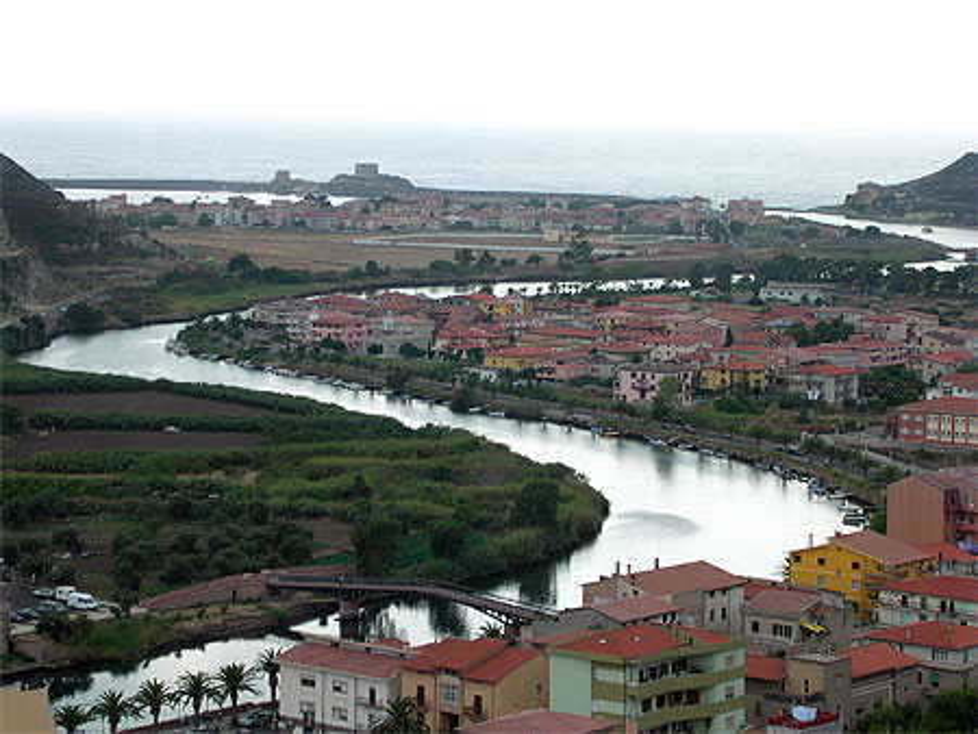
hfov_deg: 17.7
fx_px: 3138
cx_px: 489
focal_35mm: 111
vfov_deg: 13.4
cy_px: 367
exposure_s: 1/192
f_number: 4.8
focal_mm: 16.8
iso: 100
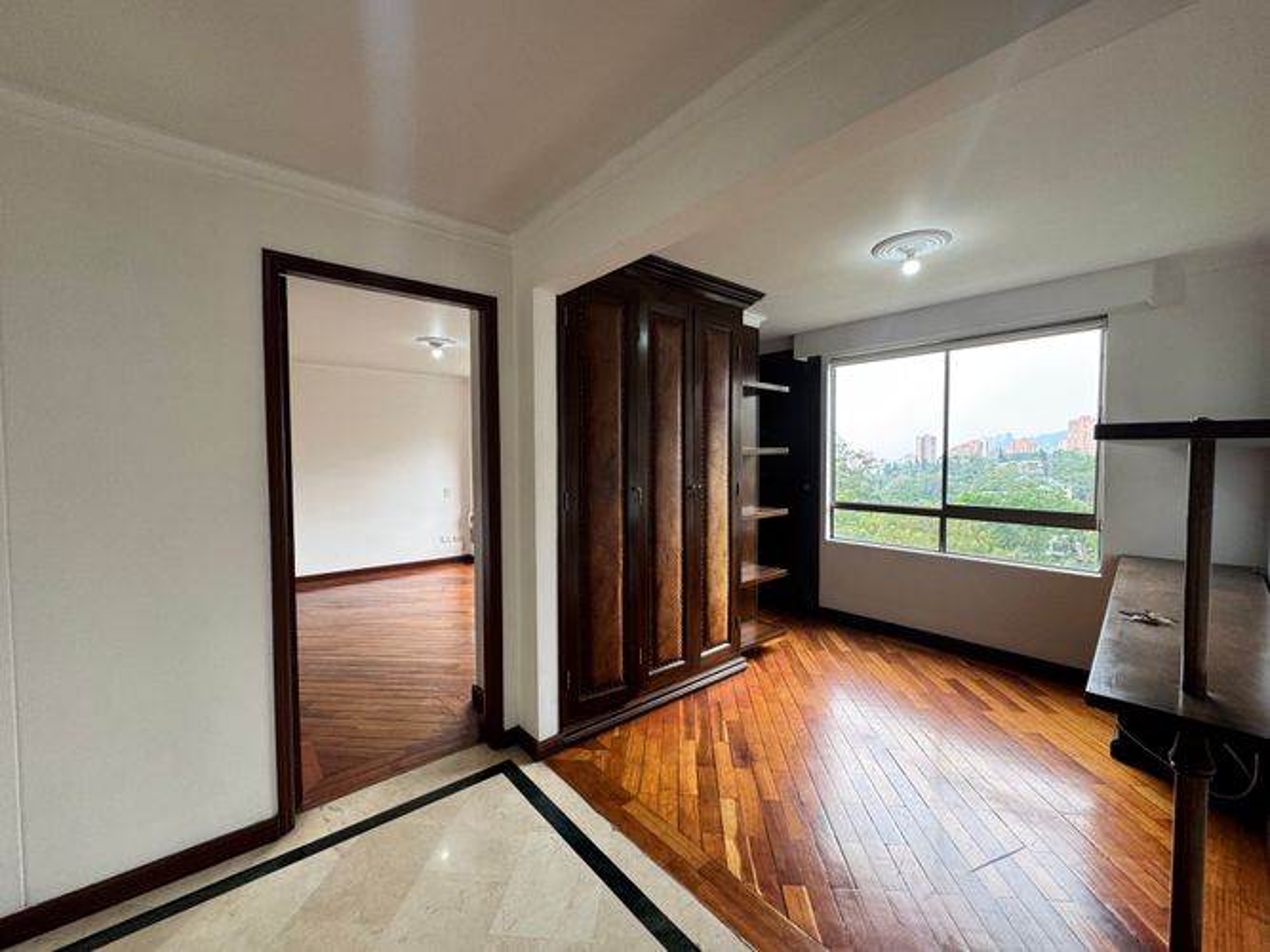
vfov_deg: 85.7
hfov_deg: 102.1
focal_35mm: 14
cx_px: 635
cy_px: 476
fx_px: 514
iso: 125
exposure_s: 1/99
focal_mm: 2.22
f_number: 2.2
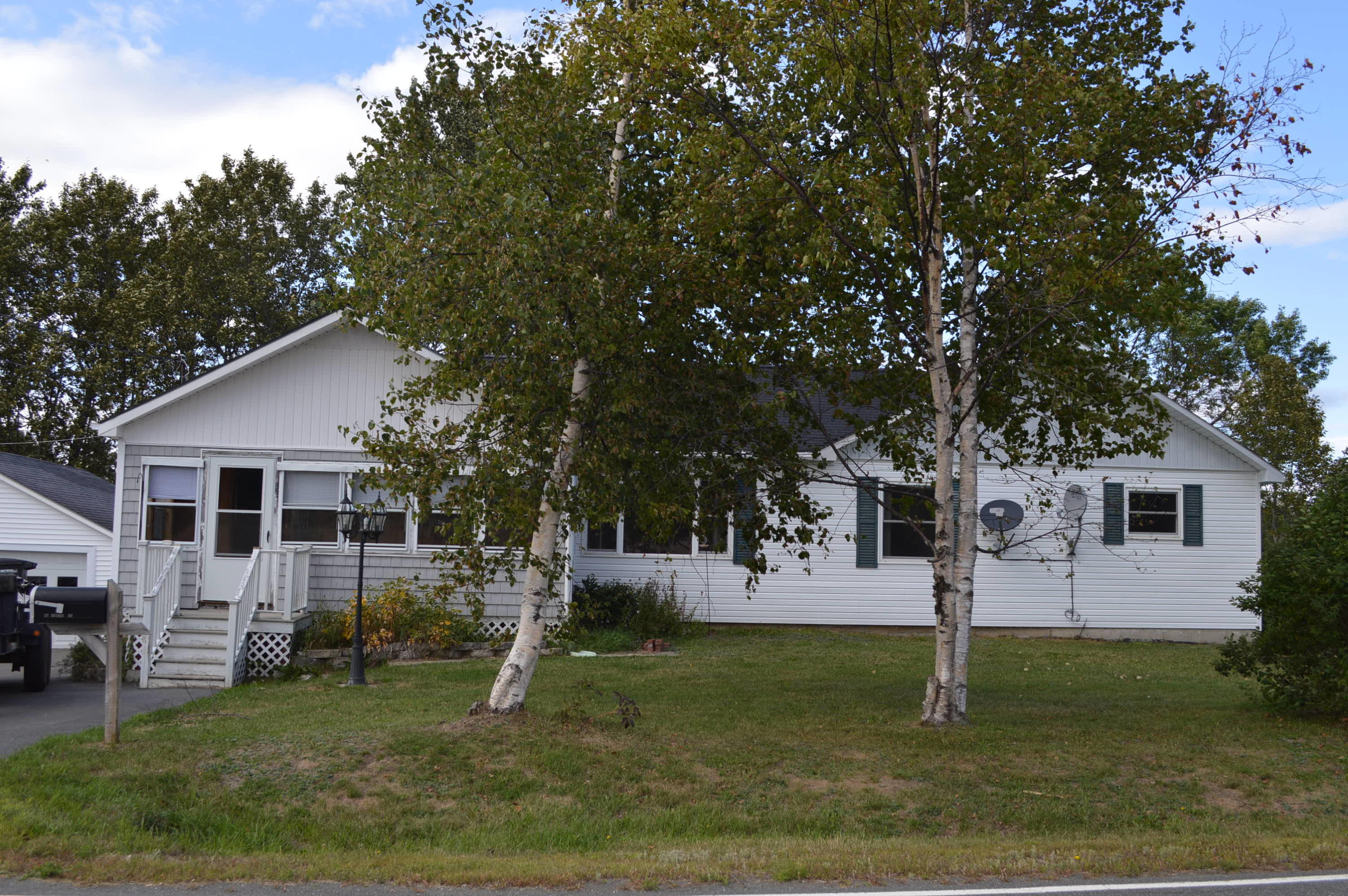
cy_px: 448
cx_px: 674
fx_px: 1234
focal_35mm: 33
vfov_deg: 39.9
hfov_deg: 57.3
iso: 100
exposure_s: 1/200
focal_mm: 22
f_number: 5.6
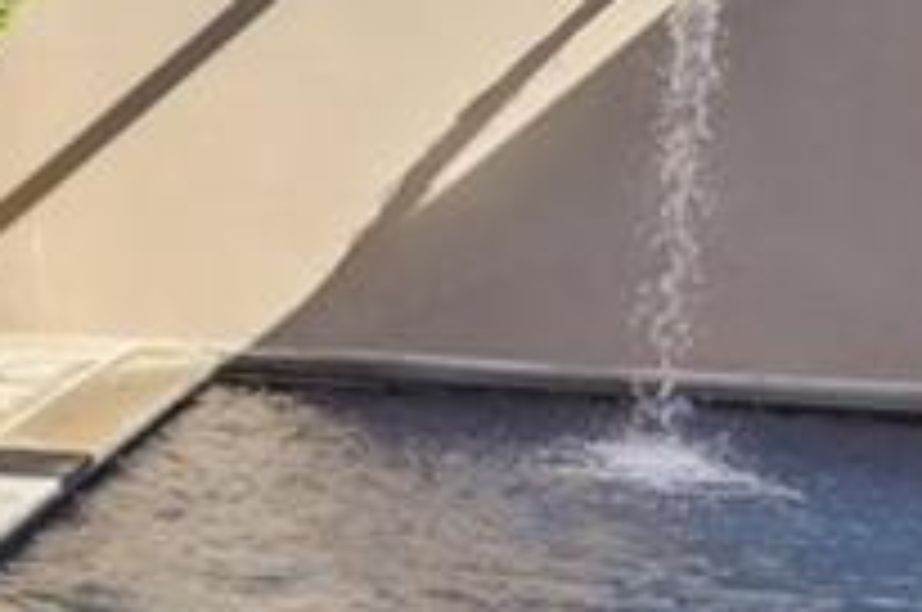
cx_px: -531
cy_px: -160
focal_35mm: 85
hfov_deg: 20.0
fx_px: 2174
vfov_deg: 15.3
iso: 800
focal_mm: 17
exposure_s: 1/640
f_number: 11
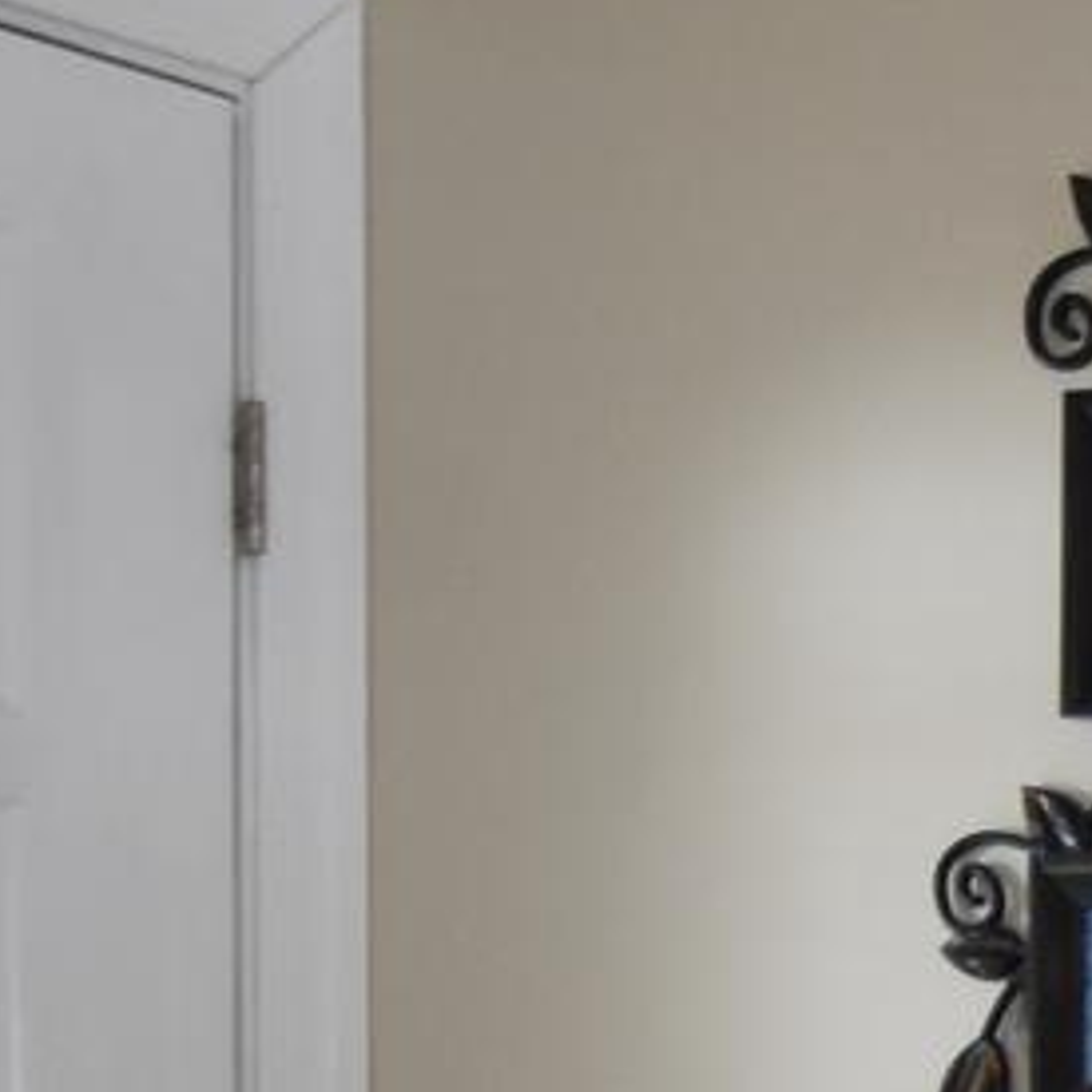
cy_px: 1523
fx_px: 4069
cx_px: 2128
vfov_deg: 14.5
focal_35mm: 114
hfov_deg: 13.3
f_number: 4.5
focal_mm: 12
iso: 800
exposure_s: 1/80
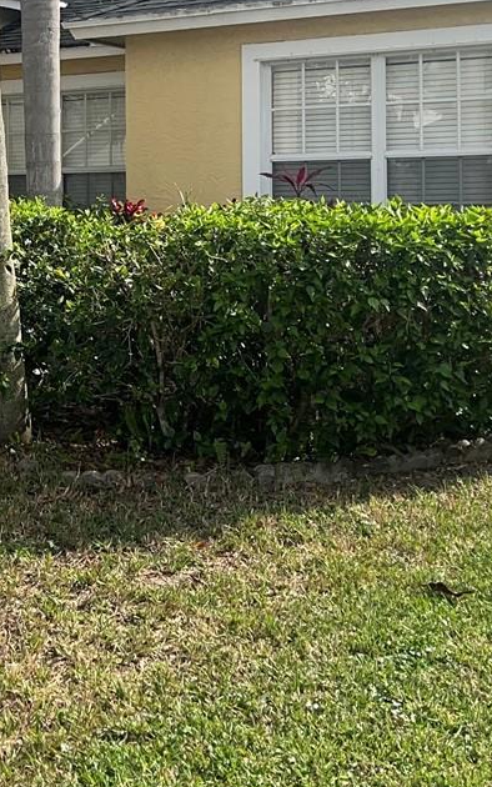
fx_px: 1501
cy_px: 192
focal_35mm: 70
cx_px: -64
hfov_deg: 17.9
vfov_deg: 28.9
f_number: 1.5
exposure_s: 1/4444
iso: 64
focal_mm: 5.7
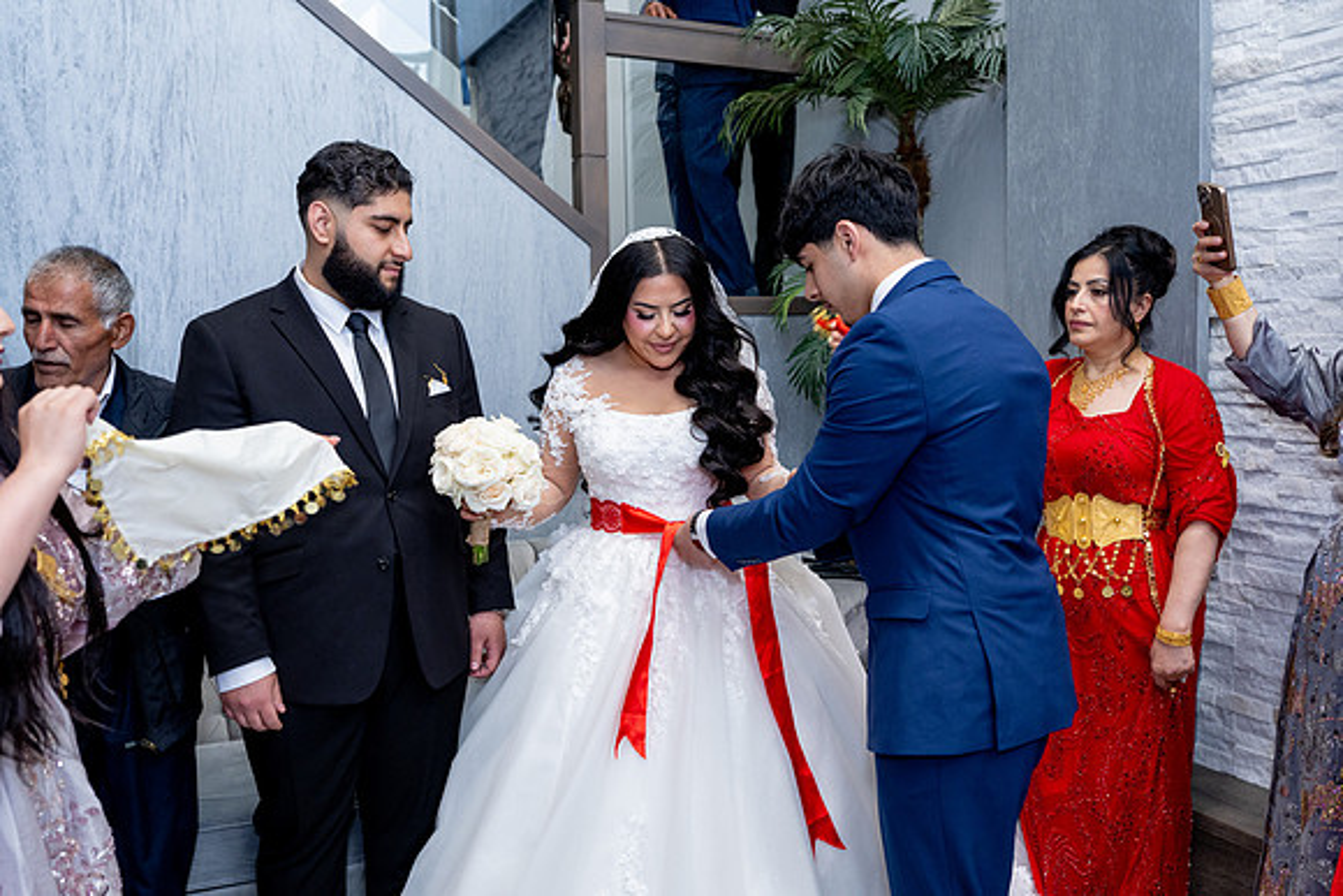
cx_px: 672
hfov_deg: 65.5
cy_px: 448
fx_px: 1045
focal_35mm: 28
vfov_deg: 46.4
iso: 1000
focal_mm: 28
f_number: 2.8
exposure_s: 1/160
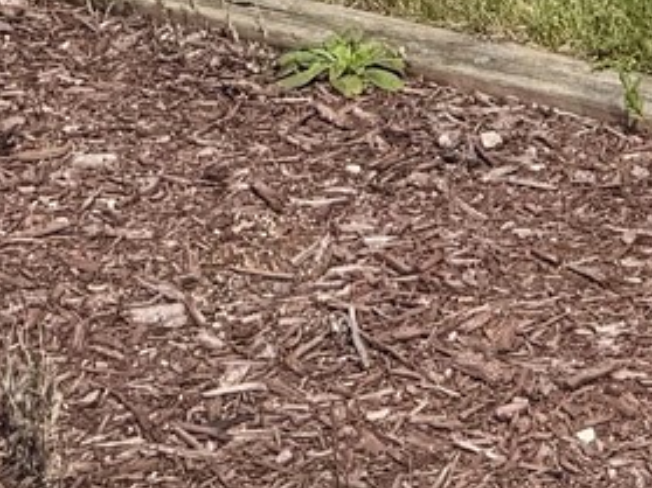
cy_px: -922
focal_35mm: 176
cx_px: 495
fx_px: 3314
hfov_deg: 11.2
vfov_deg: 7.5
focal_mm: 6.76
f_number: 1.78
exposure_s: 1/6410
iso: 80
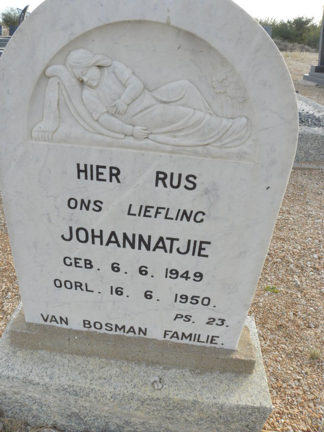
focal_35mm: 26
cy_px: 216
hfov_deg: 53.1
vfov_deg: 67.3
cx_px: 162
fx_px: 324
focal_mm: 4.6
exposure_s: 1/200
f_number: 6.3
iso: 200
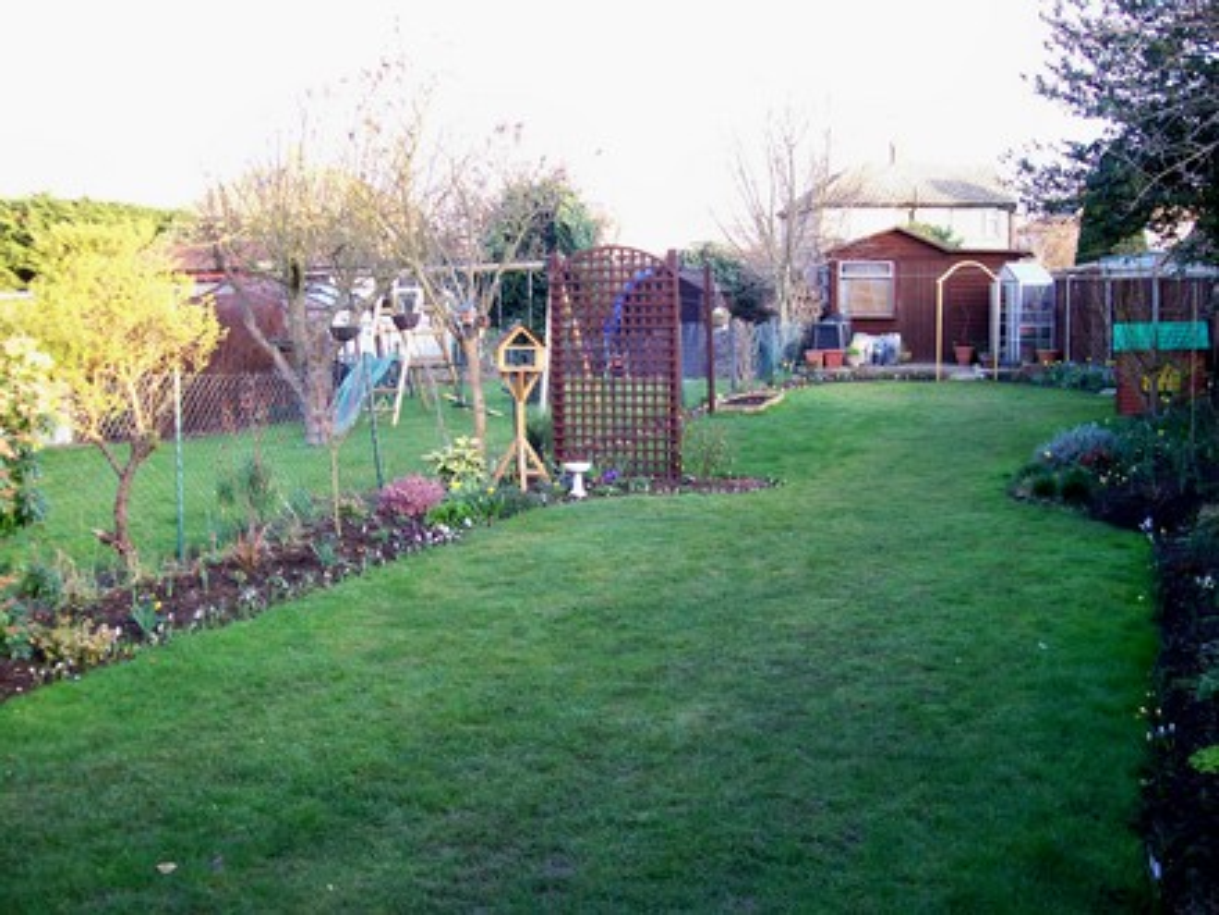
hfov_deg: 51.4
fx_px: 1268
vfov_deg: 39.7
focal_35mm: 36
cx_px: 610
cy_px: 458
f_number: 2.7
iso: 80
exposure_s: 1/57.8
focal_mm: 6
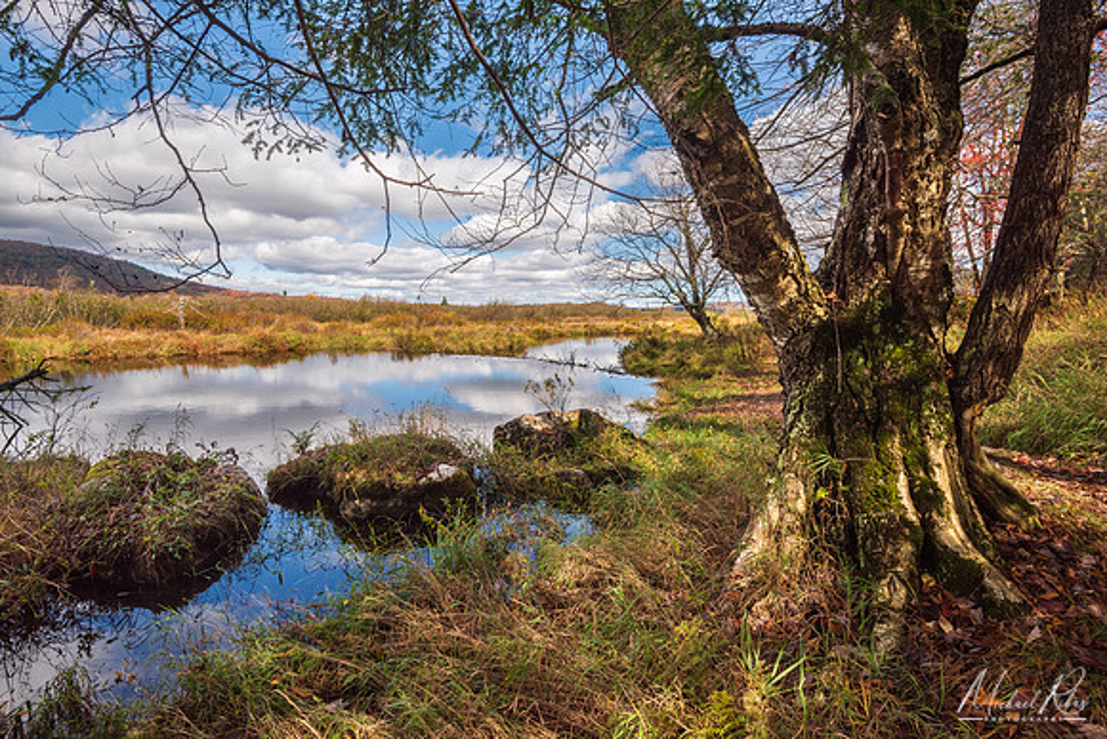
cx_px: 554
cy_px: 370
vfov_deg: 73.8
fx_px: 492
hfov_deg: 96.7
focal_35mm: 16
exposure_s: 1/400
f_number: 13
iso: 250
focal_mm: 16
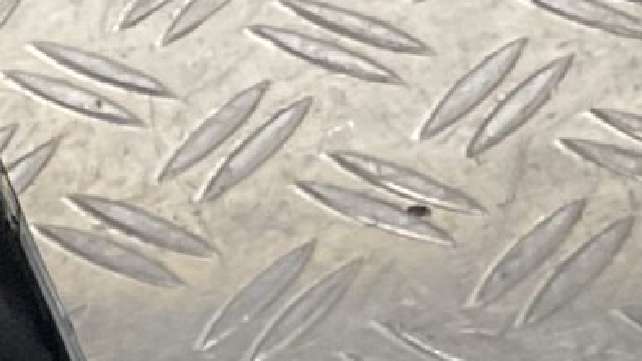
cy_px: 921
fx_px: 3507
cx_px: -1047
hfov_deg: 9.1
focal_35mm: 206
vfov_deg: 5.6
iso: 50
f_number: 1.8
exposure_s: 1/120
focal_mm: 3
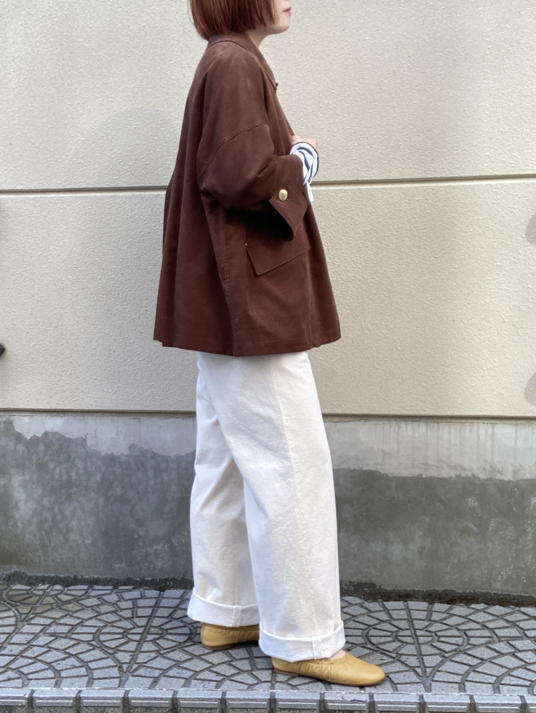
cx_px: 268
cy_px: 356
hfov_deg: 44.2
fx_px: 660
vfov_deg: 56.8
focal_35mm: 32
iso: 32
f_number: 2.2
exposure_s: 1/121
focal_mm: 2.87
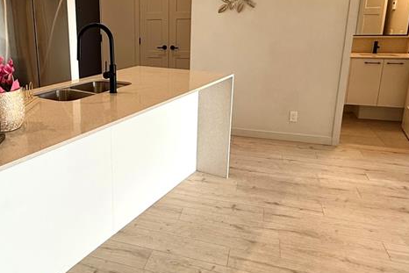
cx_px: 125
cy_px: 103
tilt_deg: -12.8
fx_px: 364
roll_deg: +1.1
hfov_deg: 56.9
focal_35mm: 32
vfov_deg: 40.9
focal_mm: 2.22
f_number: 2.2
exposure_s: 1/120
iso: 160
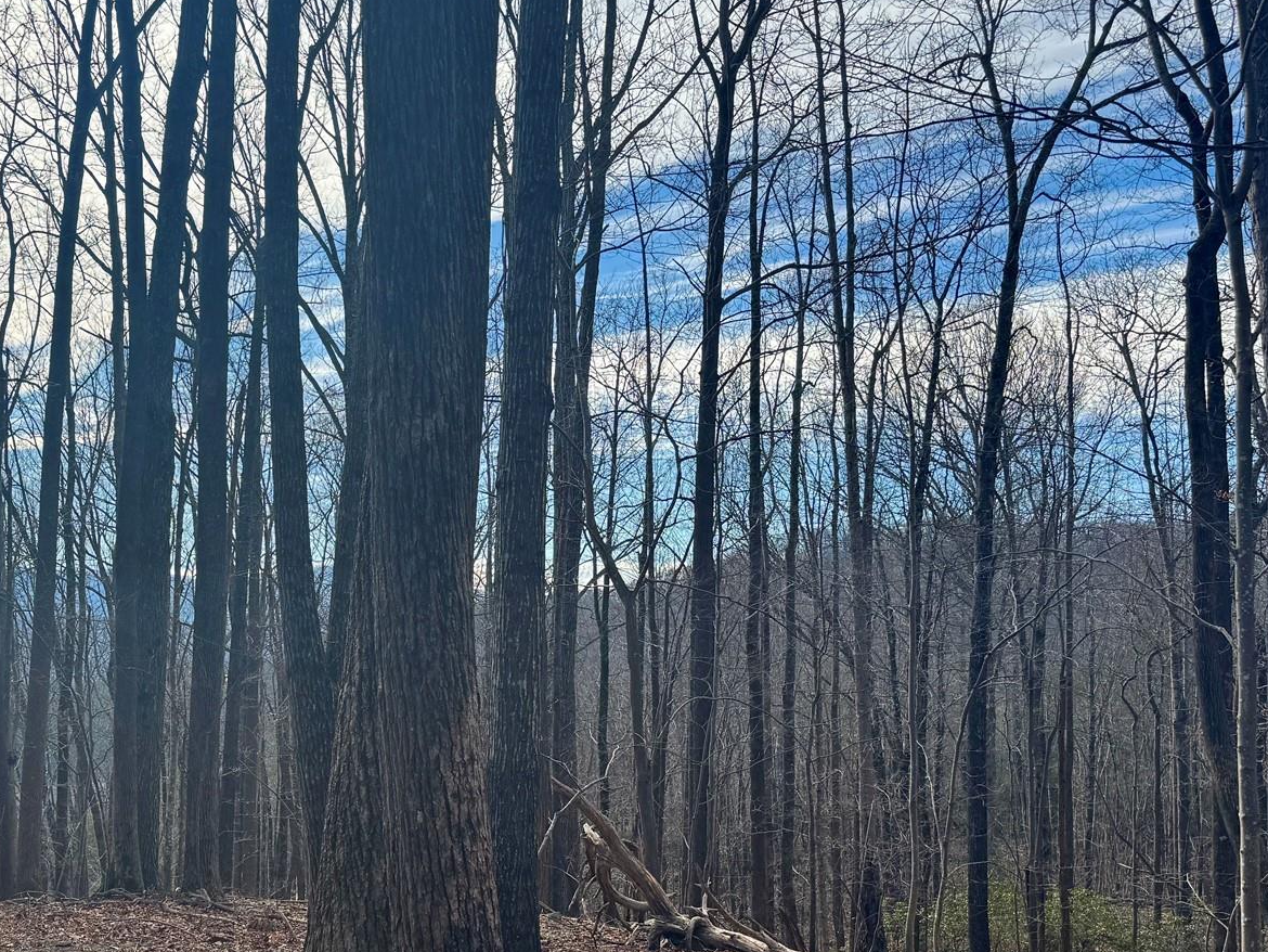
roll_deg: -0.7
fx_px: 1539
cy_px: 610
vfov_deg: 34.1
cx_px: 396
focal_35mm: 42
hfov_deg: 44.0
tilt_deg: +1.4
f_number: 1.78
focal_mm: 6.76
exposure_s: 1/2833
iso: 80
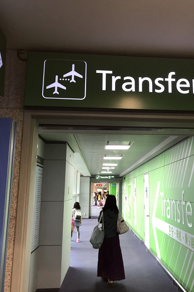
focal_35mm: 36
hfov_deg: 36.4
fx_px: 291
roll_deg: +0.2
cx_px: 133
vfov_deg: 53.1
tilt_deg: +11.5
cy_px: 131
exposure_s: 1/17
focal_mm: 3.99
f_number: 1.8
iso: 40
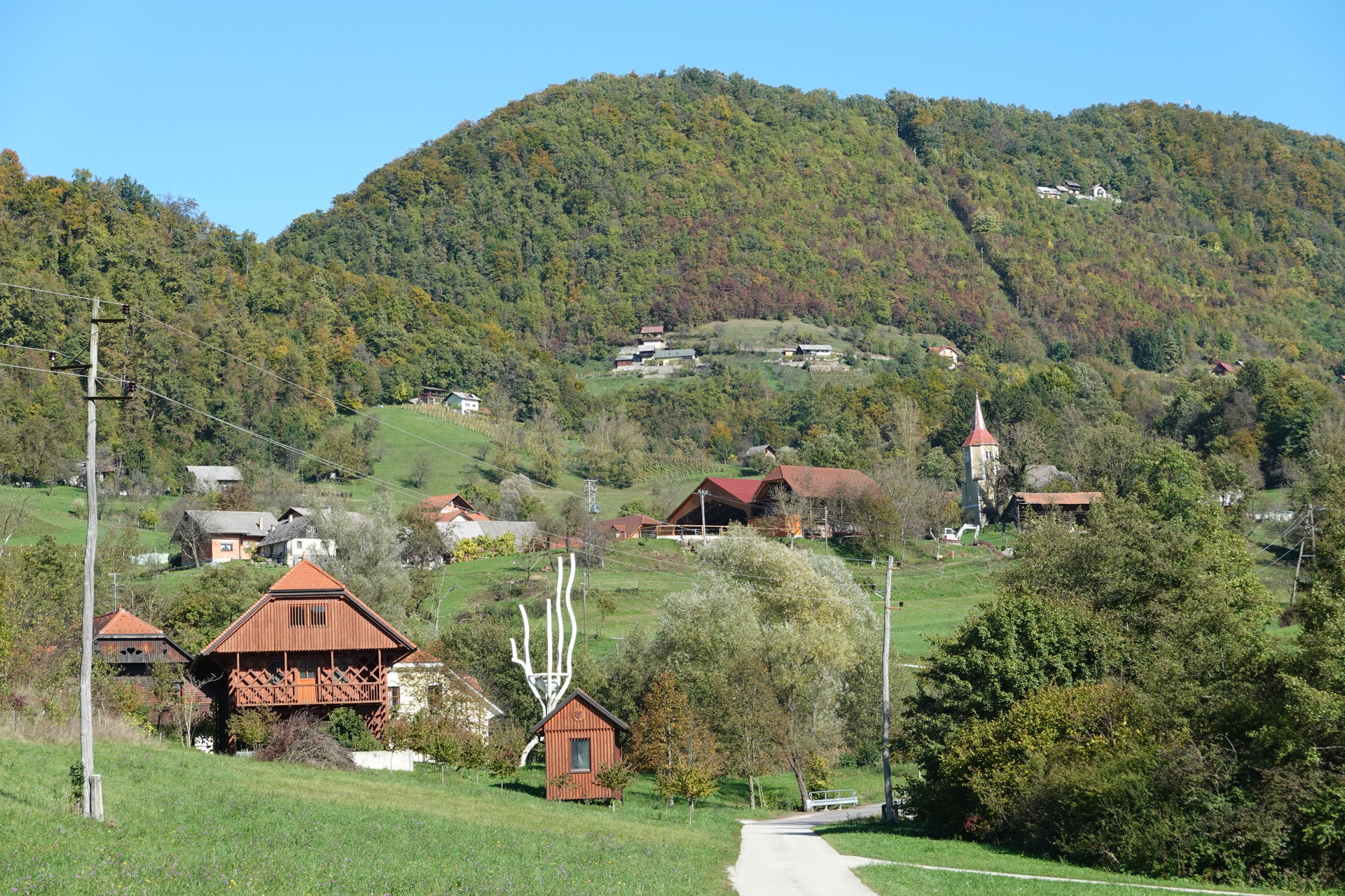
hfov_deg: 24.2
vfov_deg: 16.3
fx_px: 3138
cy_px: 448
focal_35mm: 84
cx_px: 672
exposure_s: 1/320
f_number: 5.6
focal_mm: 30.85
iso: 125
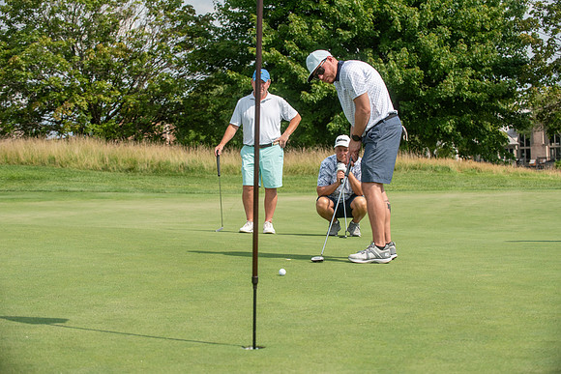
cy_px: 187
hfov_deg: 23.6
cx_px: 280
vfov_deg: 15.9
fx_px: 1340
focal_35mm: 86
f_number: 5
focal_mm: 86
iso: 250
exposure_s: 1/2500
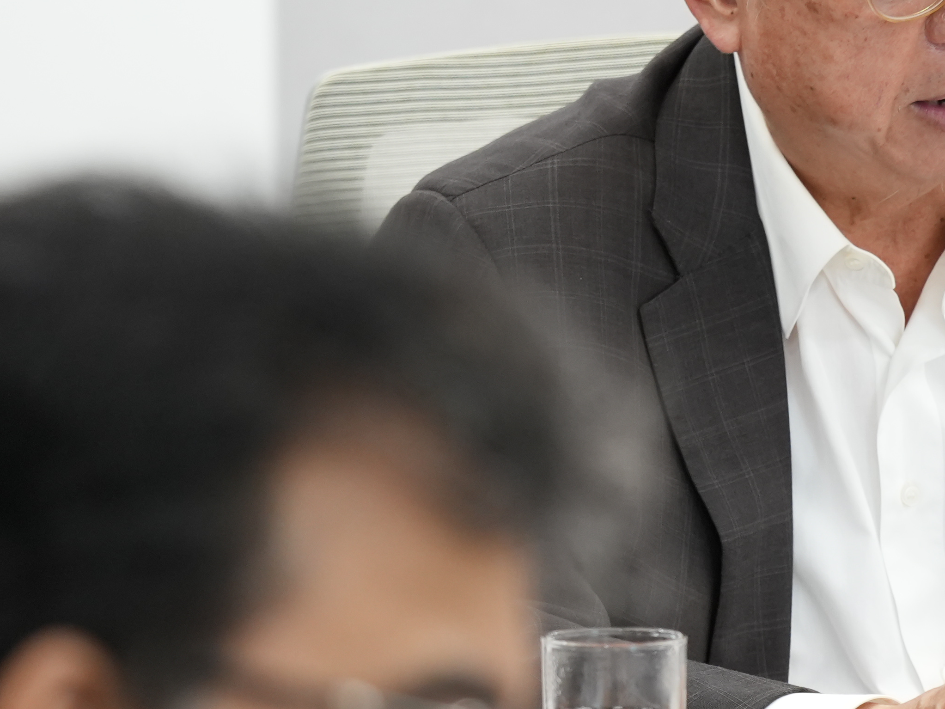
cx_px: 1429
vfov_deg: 3.0
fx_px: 13405
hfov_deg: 4.0
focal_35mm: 491
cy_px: 239
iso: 1000
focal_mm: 149
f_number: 4
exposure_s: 1/20
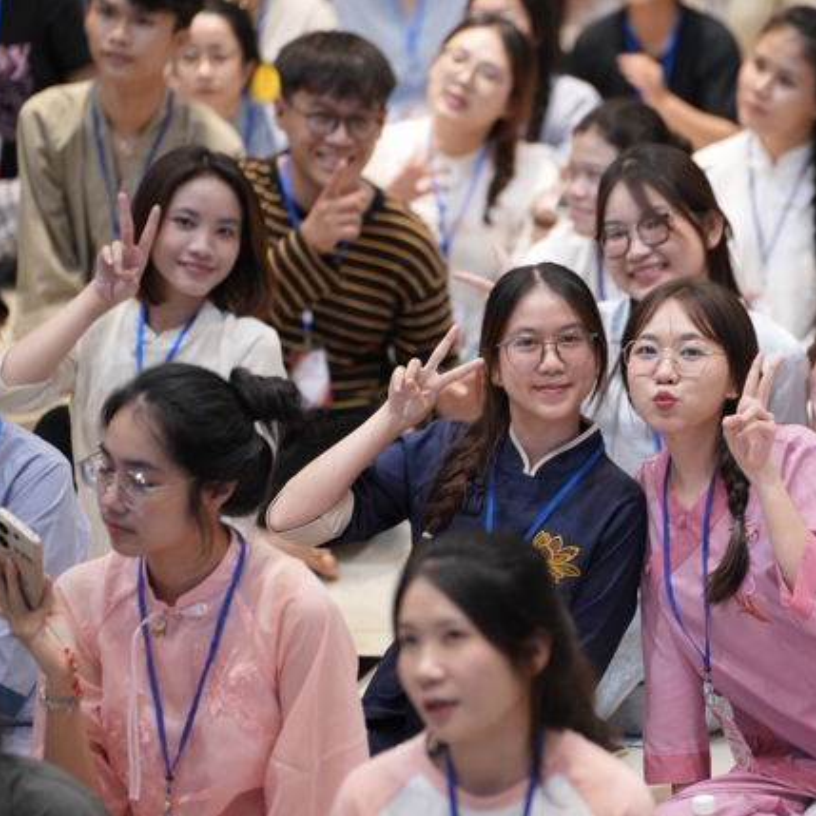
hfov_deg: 9.1
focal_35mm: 193
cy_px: 408
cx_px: 601
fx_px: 5147
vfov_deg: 9.1
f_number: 2.8
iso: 1250
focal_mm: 150
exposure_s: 1/100
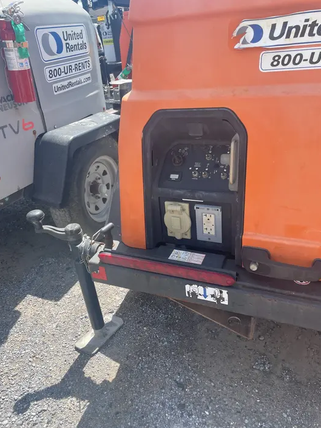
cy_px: 212
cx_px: 155
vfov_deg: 65.3
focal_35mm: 27
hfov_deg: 51.3
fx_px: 334
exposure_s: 1/1114
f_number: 1.6
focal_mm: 4.2
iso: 32
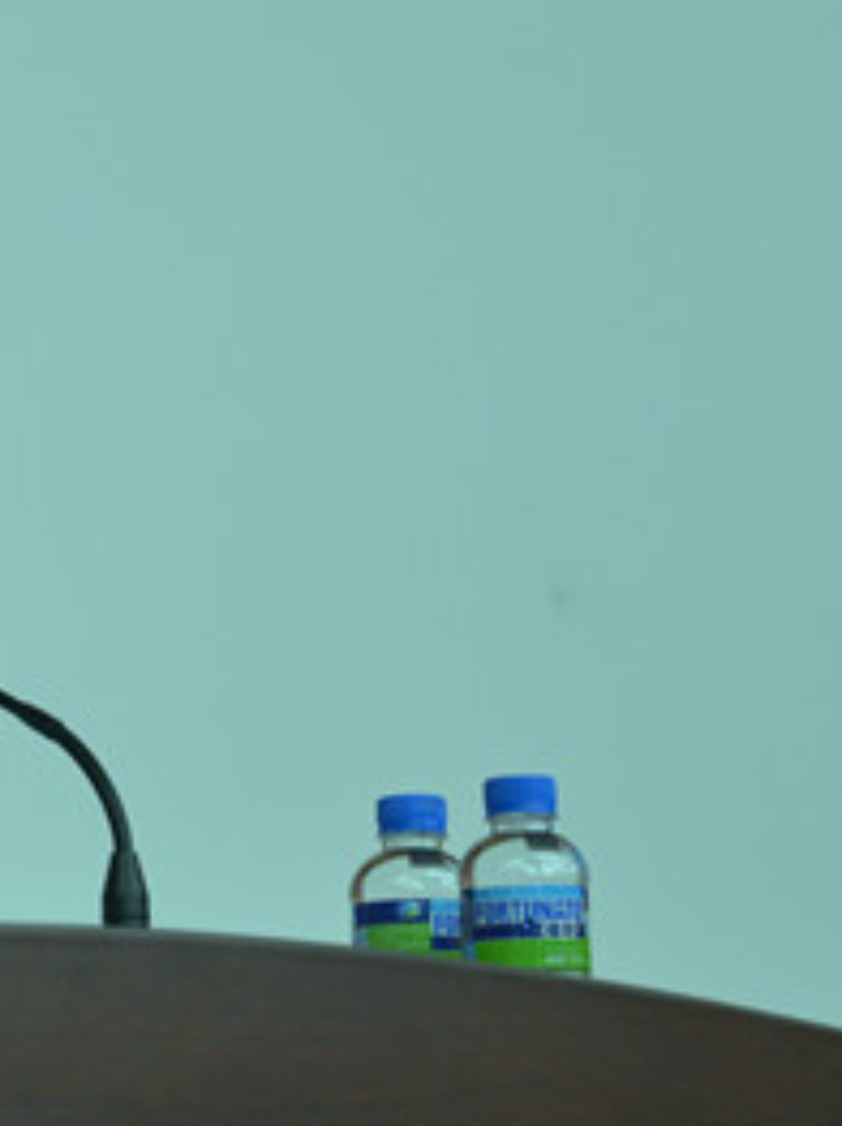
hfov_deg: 9.6
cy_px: 537
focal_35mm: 150
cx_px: -369
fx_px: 4873
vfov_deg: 13.2
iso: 900
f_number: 4.5
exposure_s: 1/80
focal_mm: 68
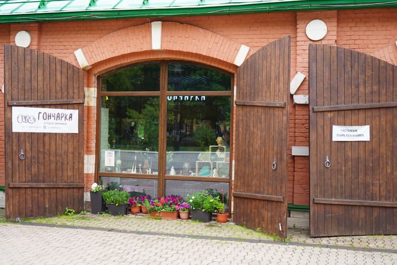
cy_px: 132
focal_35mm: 45
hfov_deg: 43.6
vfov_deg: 29.9
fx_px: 496
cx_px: 198
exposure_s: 1/60
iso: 100
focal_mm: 45
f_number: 5
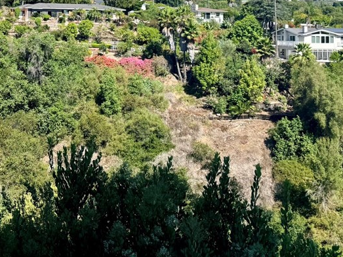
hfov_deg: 38.6
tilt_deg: +2.9
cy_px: 9
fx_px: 466
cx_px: 60
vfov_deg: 29.2
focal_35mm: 47
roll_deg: -1.0
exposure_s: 1/3953
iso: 80
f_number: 1.78
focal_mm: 6.76
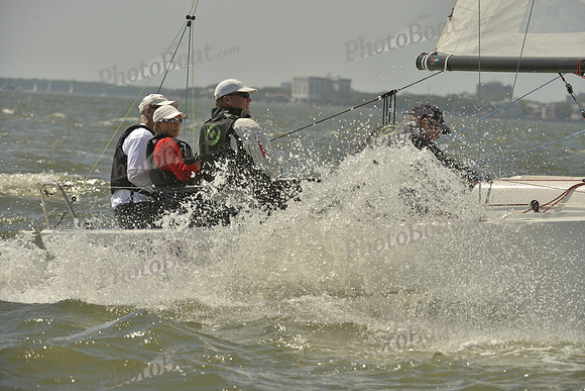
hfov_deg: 9.8
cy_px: 196
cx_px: 292
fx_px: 3413
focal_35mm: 210
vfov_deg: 6.5
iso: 280
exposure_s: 1/1600
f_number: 9
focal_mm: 210
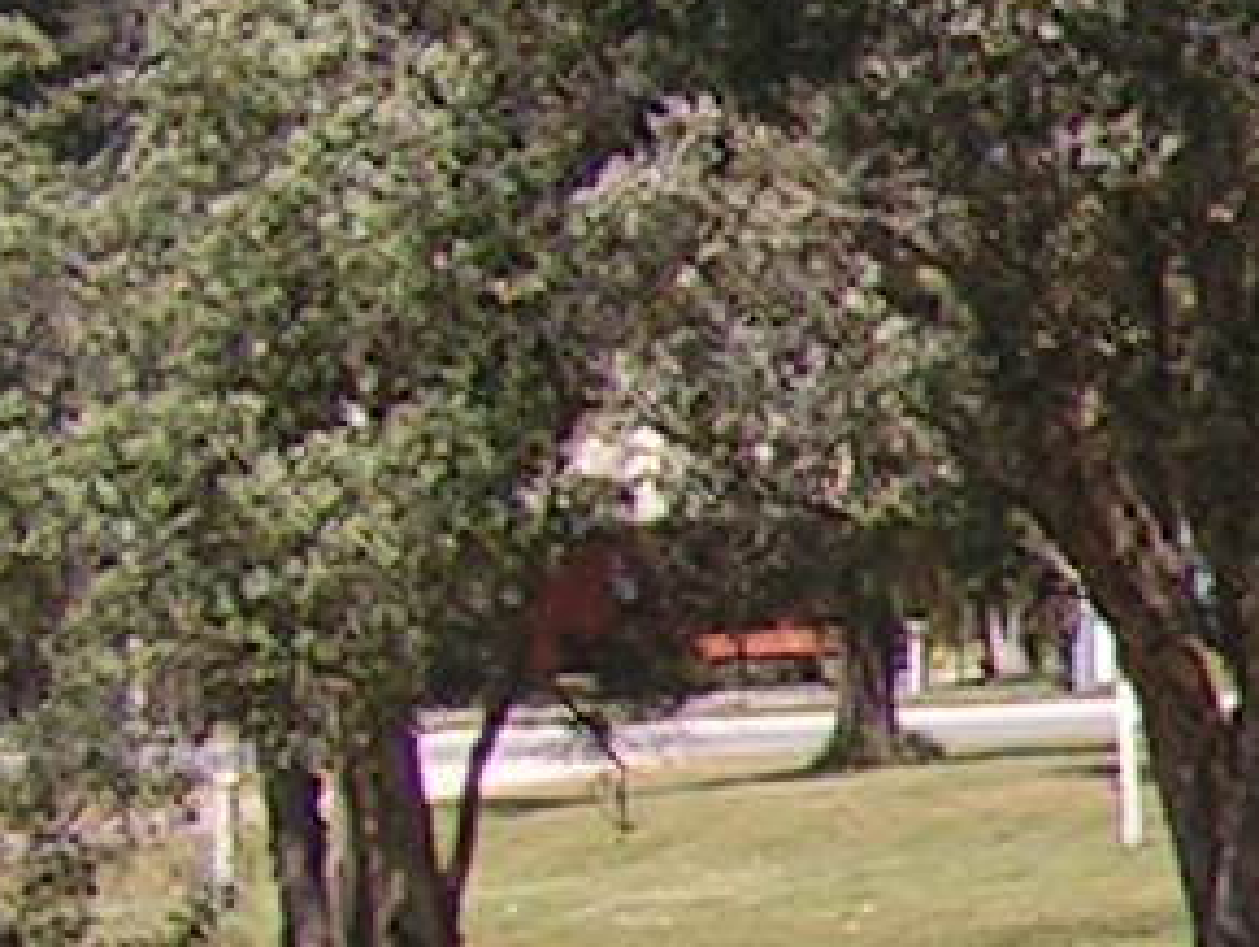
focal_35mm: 254
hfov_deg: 6.8
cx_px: 4198
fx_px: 9246
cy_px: 1156
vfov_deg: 5.8
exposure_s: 1/320
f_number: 4.8
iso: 64
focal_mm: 6
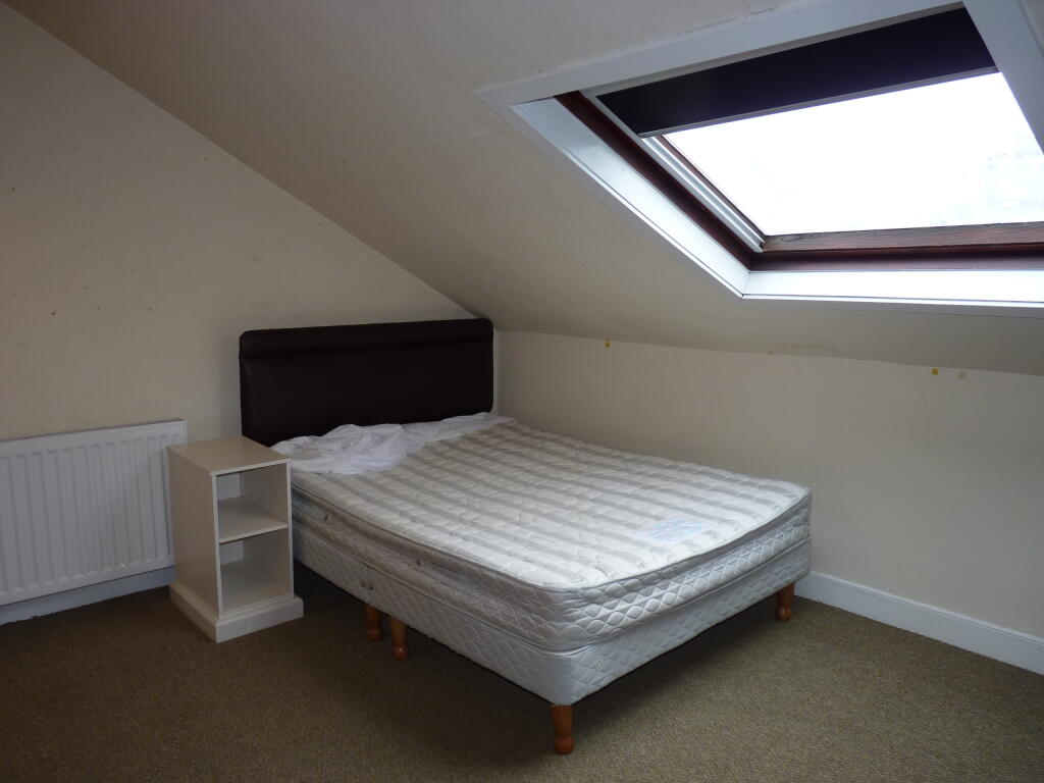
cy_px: 392
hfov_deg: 65.3
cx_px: 522
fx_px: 814
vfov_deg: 51.4
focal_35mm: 27
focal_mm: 4.8
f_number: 2.8
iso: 100
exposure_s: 1/30
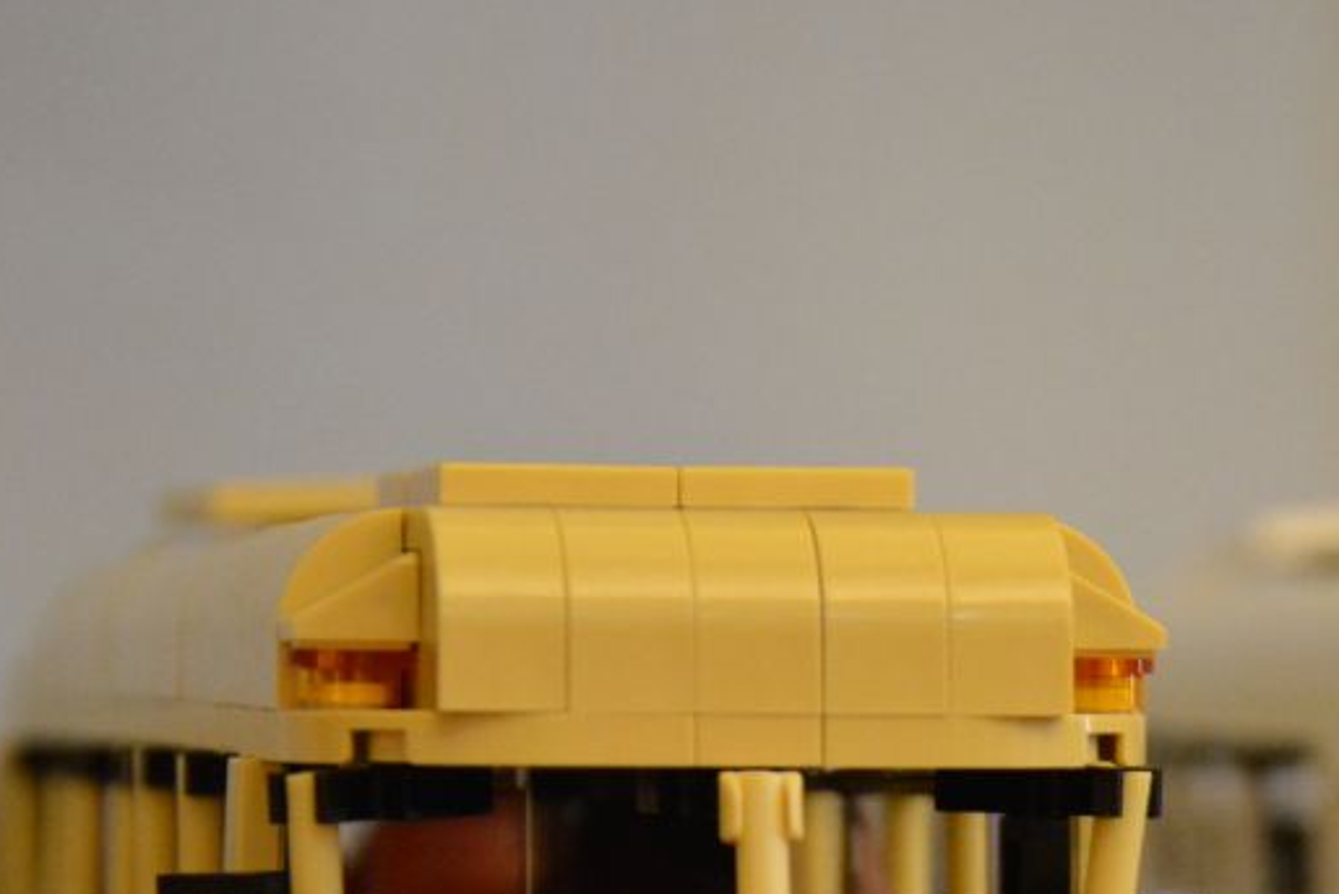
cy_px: 977
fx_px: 7329
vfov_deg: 6.9
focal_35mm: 197
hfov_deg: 10.4
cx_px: 1179
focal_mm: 50
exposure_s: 1/13
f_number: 5
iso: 3200
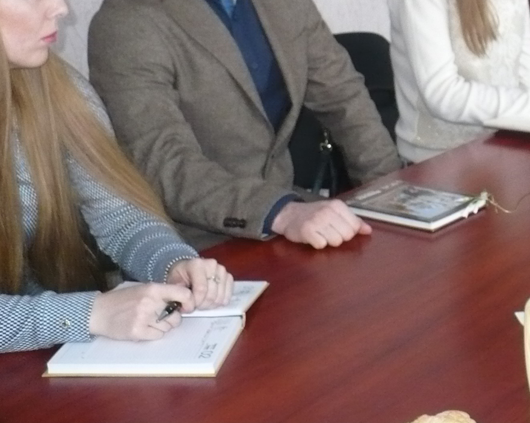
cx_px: 570
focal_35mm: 84
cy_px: -37
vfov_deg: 17.7
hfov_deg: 21.7
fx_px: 1317
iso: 250
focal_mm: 6.1
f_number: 2.8
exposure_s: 1/30
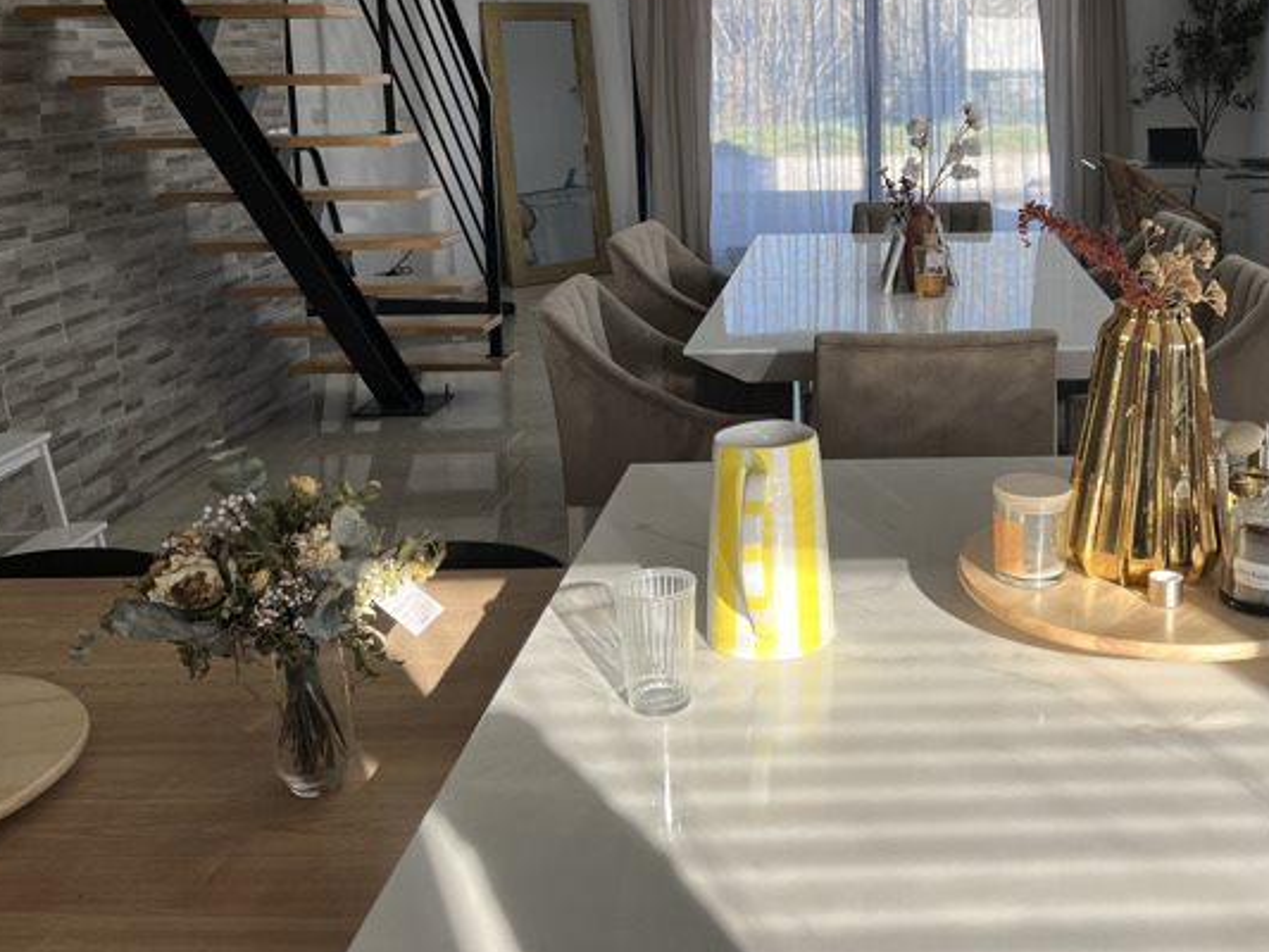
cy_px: 257
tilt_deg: -8.8
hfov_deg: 46.7
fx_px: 1430
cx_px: 898
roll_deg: +1.0
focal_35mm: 39
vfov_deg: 36.1
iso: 50
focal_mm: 5.1
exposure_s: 1/615
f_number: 1.6
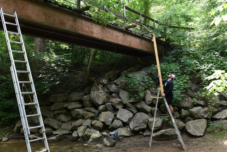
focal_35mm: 34
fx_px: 214
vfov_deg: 38.9
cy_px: 76
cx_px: 114
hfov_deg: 55.8
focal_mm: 34
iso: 500
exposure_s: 1/160
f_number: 5.6
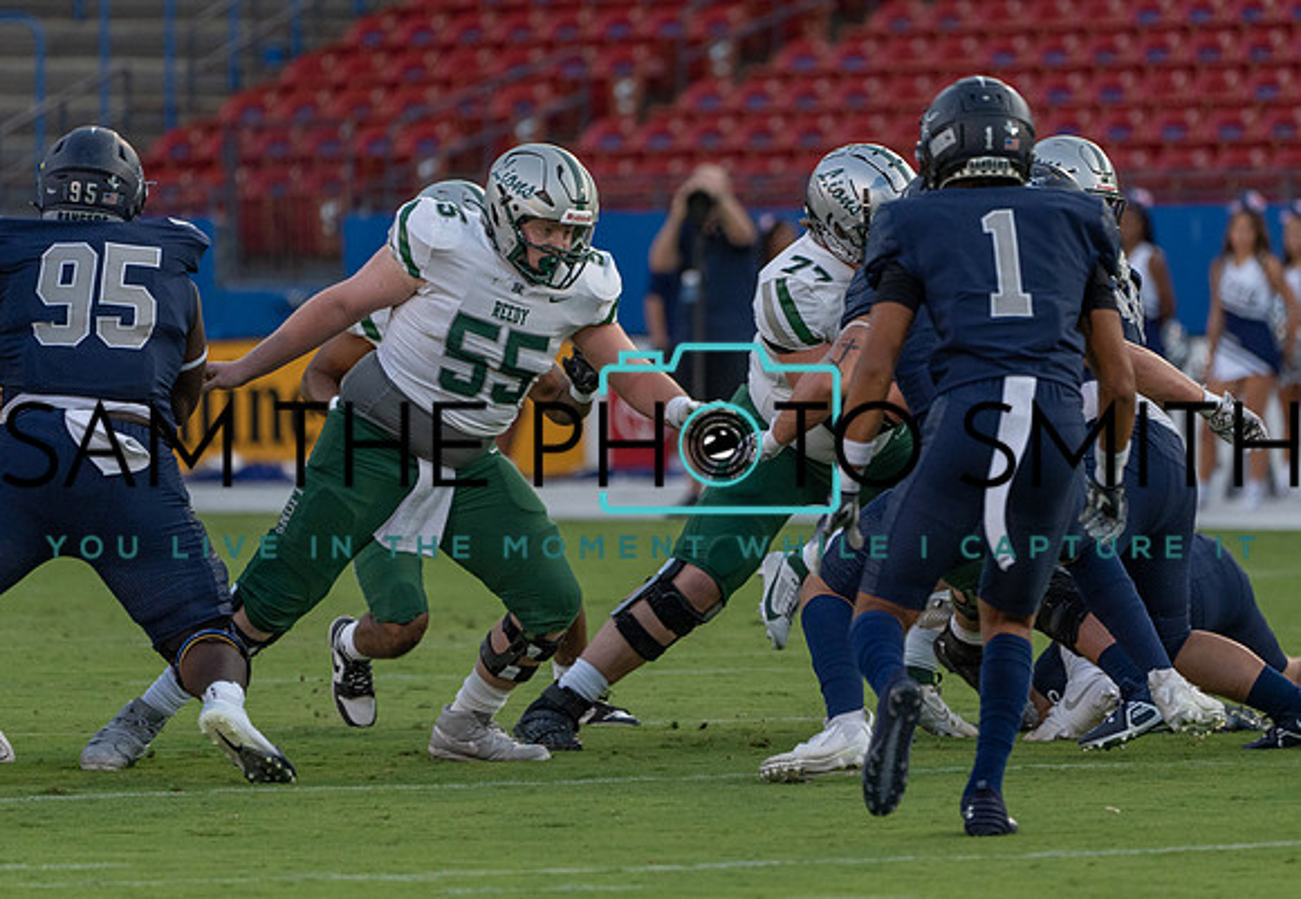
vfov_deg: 2.9
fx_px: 17947
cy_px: 374
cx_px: 788
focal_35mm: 491
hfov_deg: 4.2
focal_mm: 400
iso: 2000
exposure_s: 1/1250
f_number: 5.6
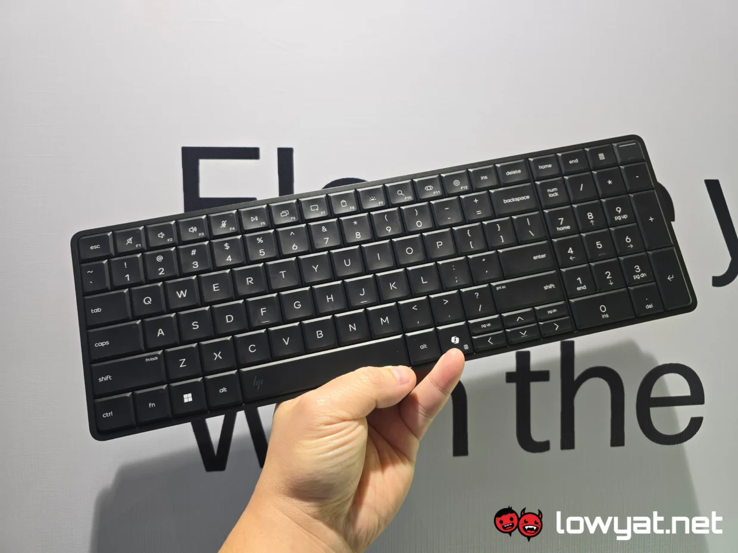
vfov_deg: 58.9
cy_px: 276
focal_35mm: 23
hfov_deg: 73.9
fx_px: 490
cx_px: 369
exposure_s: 1/100
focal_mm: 6.3
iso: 160
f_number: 1.7
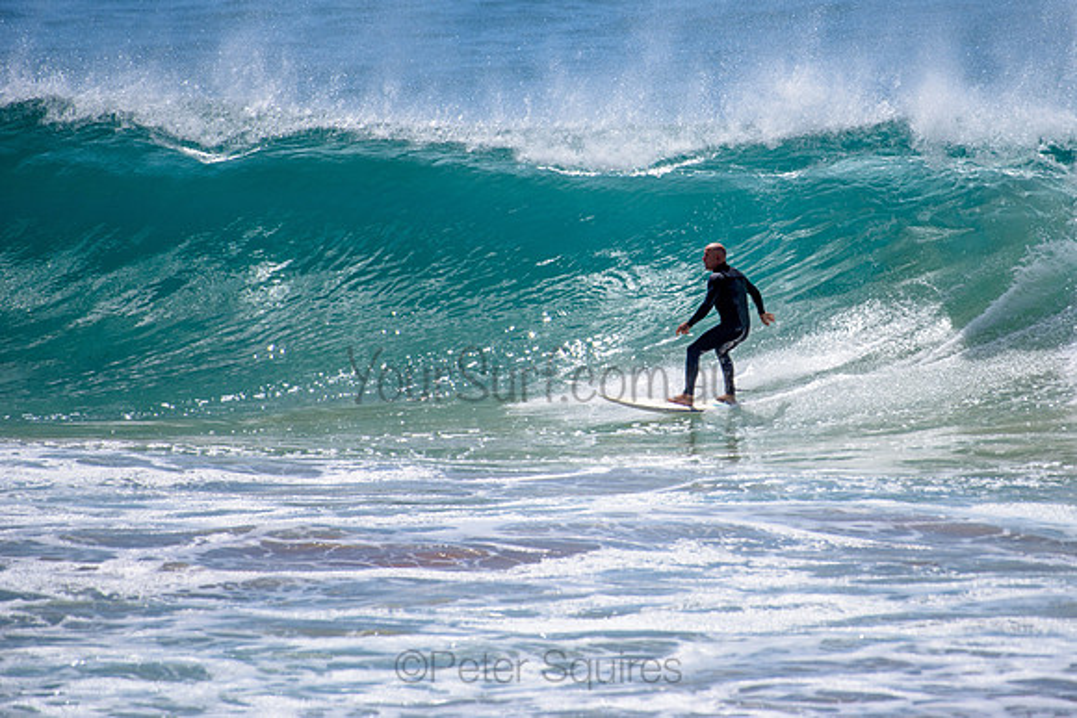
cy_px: 278
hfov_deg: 3.4
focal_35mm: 613
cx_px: 660
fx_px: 18337
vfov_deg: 2.2
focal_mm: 500
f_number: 5.6
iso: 100
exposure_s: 1/2000
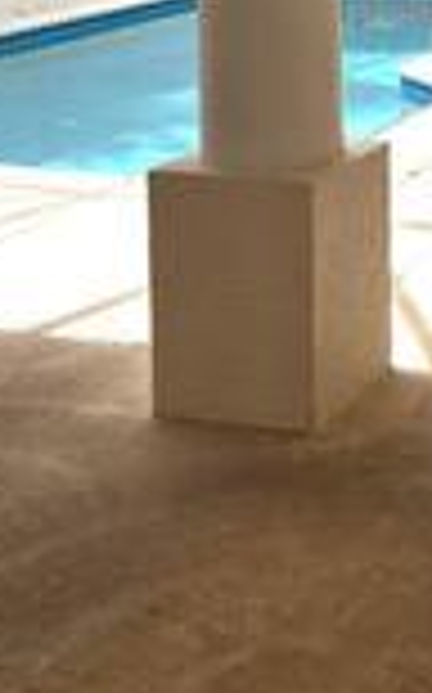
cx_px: 562
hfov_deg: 16.2
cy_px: -14
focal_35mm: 76
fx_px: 1434
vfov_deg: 25.7
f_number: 1.8
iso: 25
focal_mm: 5.4
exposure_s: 1/814
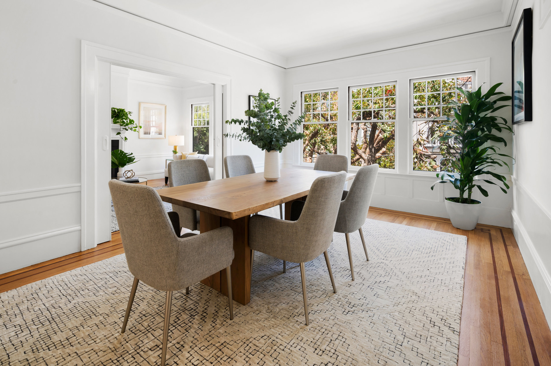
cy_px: 183
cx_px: 276
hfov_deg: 96.8
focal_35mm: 16
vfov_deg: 73.7
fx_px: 245
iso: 400
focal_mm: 16
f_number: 9
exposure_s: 1/10
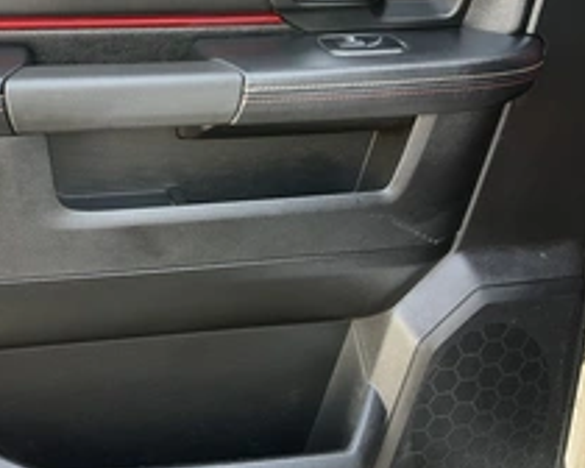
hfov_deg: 33.6
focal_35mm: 54
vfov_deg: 28.0
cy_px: 184
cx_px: 103
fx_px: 935
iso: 64
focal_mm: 3
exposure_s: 1/122
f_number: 1.8
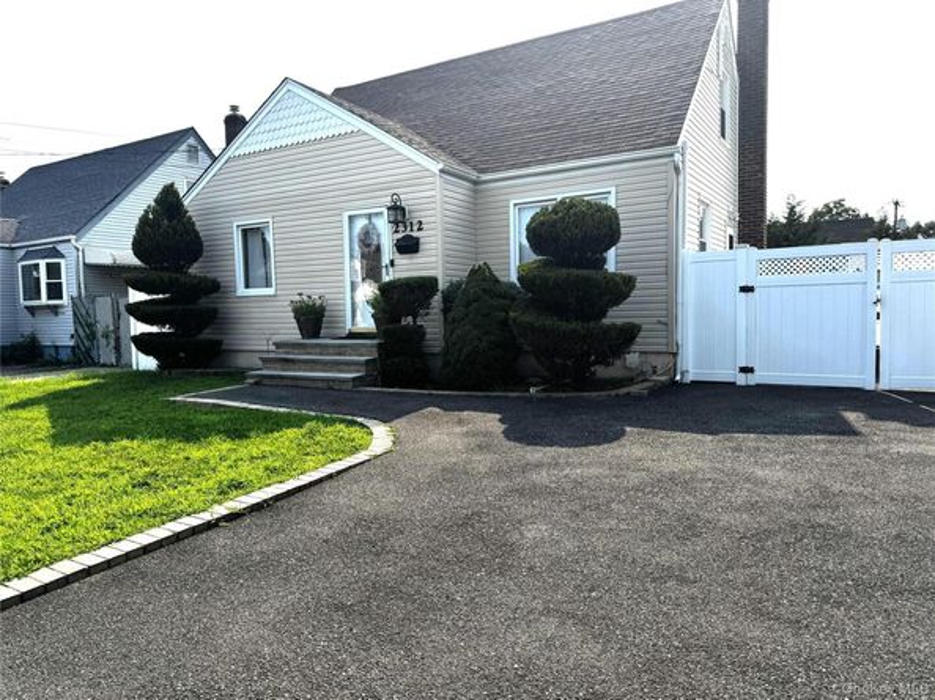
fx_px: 648
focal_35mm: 24
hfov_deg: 71.6
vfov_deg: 56.8
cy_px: 350
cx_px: 468
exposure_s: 1/3413
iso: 80
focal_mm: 6.76
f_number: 1.78
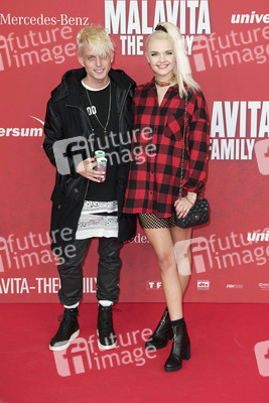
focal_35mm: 48
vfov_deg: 41.1
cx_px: 134
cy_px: 202
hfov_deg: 28.1
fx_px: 537
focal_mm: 48
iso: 800
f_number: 4.5
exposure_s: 1/250
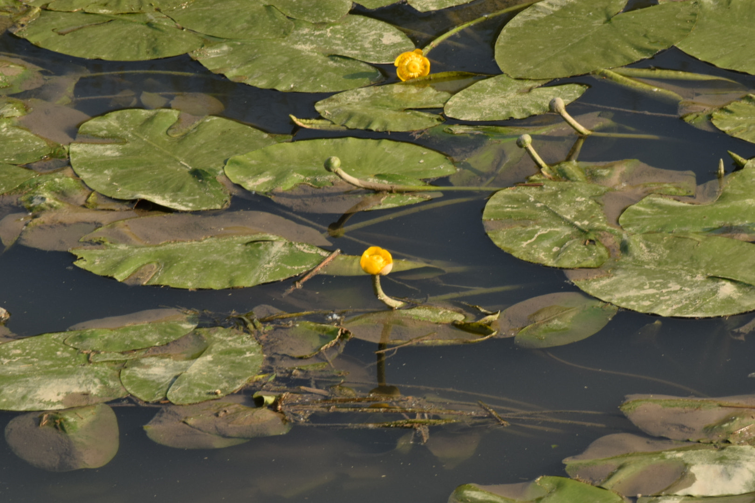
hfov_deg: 4.6
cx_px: 378
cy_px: 252
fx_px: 9437
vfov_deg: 3.1
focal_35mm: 450
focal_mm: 300
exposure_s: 1/80
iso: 250
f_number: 25
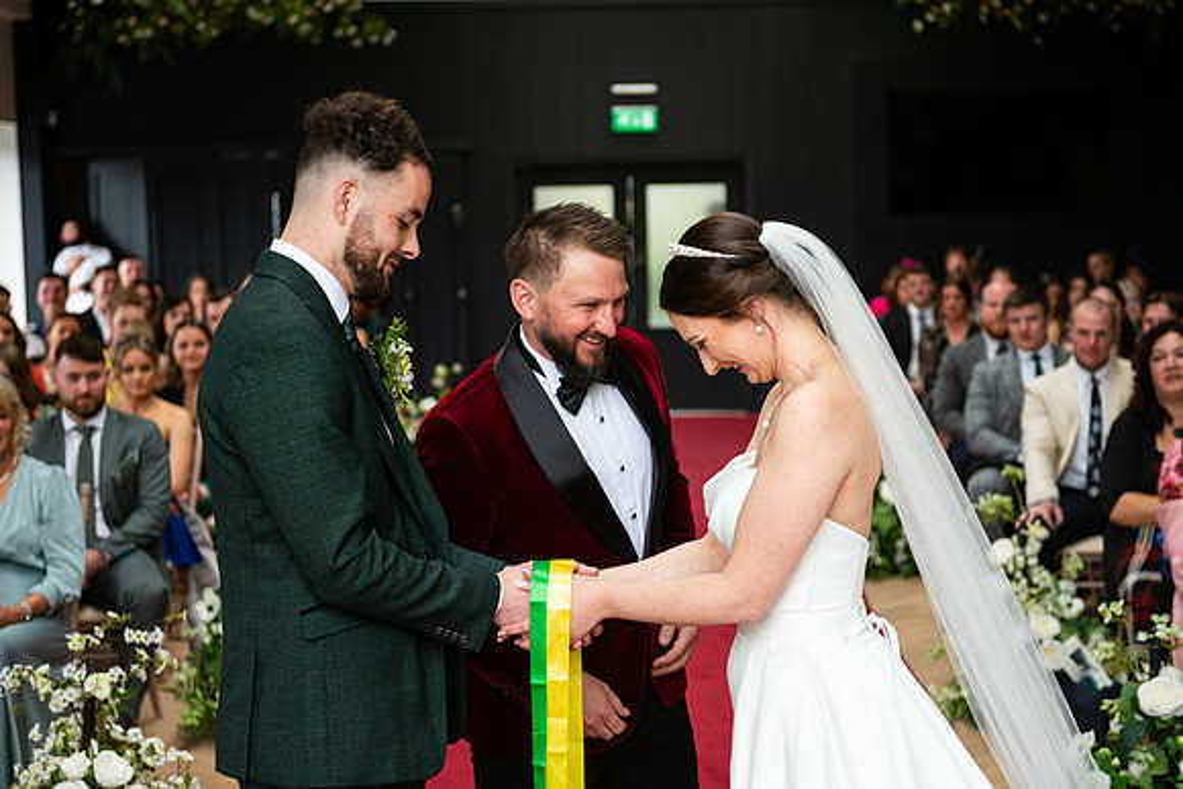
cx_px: 592
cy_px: 394
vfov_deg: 21.9
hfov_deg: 32.4
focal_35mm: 62
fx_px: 2038
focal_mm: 62
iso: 400
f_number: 3.5
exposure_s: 1/200
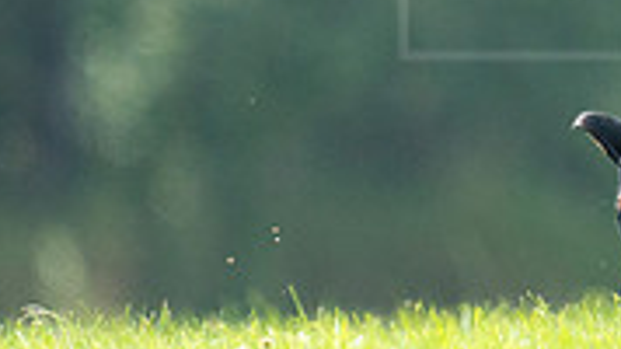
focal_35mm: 2044
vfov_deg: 0.6
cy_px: 5
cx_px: 733
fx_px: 33647
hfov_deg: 1.1
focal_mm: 600
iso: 4000
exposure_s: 1/4000
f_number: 6.3
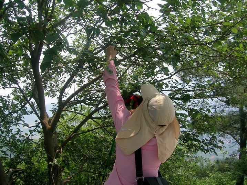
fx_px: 250
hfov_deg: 52.6
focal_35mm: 35
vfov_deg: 40.7
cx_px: 124
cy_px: 92
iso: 50
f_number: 4.8
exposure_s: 1/266
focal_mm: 5.4
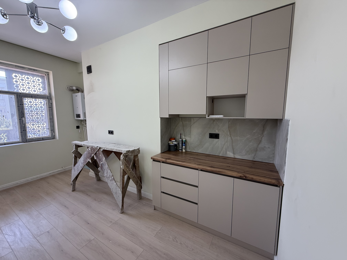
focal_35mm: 14
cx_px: 174
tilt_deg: -5.6
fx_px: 140
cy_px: 130
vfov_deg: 85.7
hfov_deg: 102.1
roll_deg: -0.7
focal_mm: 2.22
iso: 100
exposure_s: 1/99
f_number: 2.2
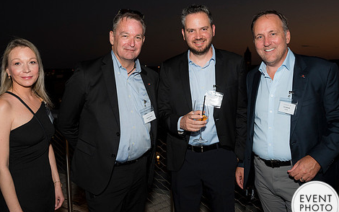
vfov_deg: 32.8
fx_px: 360
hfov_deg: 50.3
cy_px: 114
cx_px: 155
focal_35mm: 39
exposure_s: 1/125
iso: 800
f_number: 5.6
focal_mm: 31
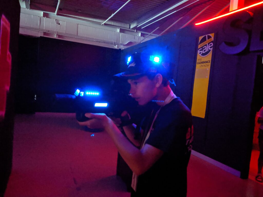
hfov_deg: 65.3
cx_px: 132
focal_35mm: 27
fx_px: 205
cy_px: 98
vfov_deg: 51.4
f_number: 1.8
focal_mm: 4.44
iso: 3922
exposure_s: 1/15.5
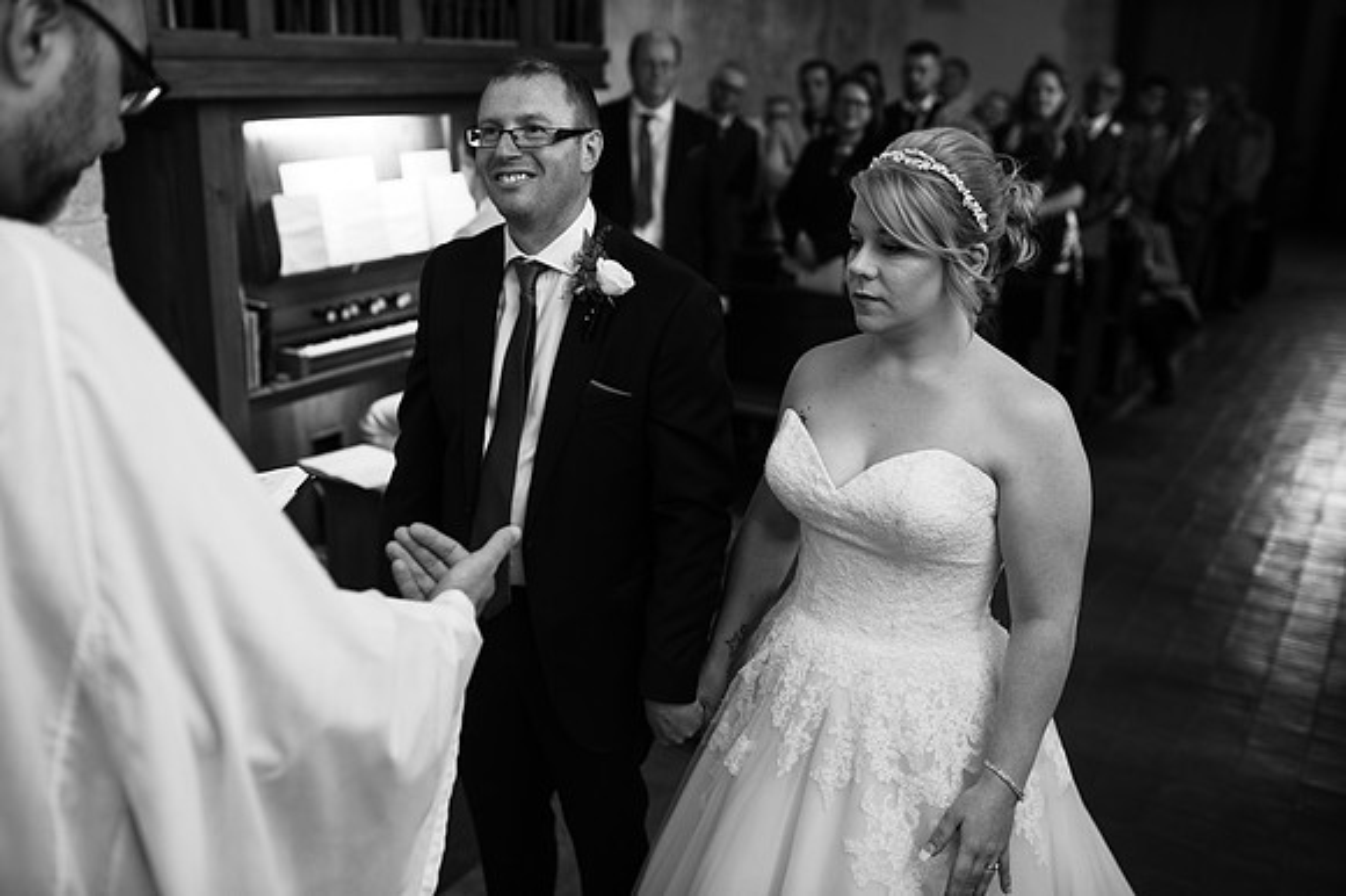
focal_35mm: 35
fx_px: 1308
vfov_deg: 37.8
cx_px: 673
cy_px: 448
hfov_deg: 54.5
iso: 500
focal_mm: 35
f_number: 2.5
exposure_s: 1/100
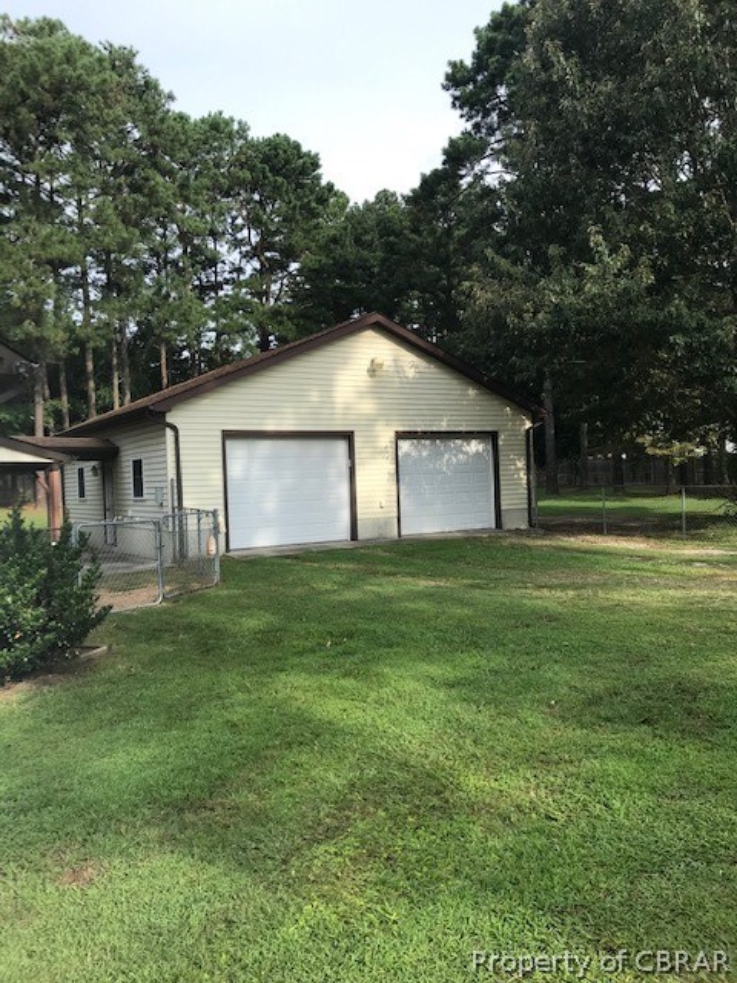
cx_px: 368
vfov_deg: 63.4
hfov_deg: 49.7
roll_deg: +2.7
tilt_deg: -0.4
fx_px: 795
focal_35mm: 28
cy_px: 492
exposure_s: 1/1168
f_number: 1.8
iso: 20
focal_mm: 3.99
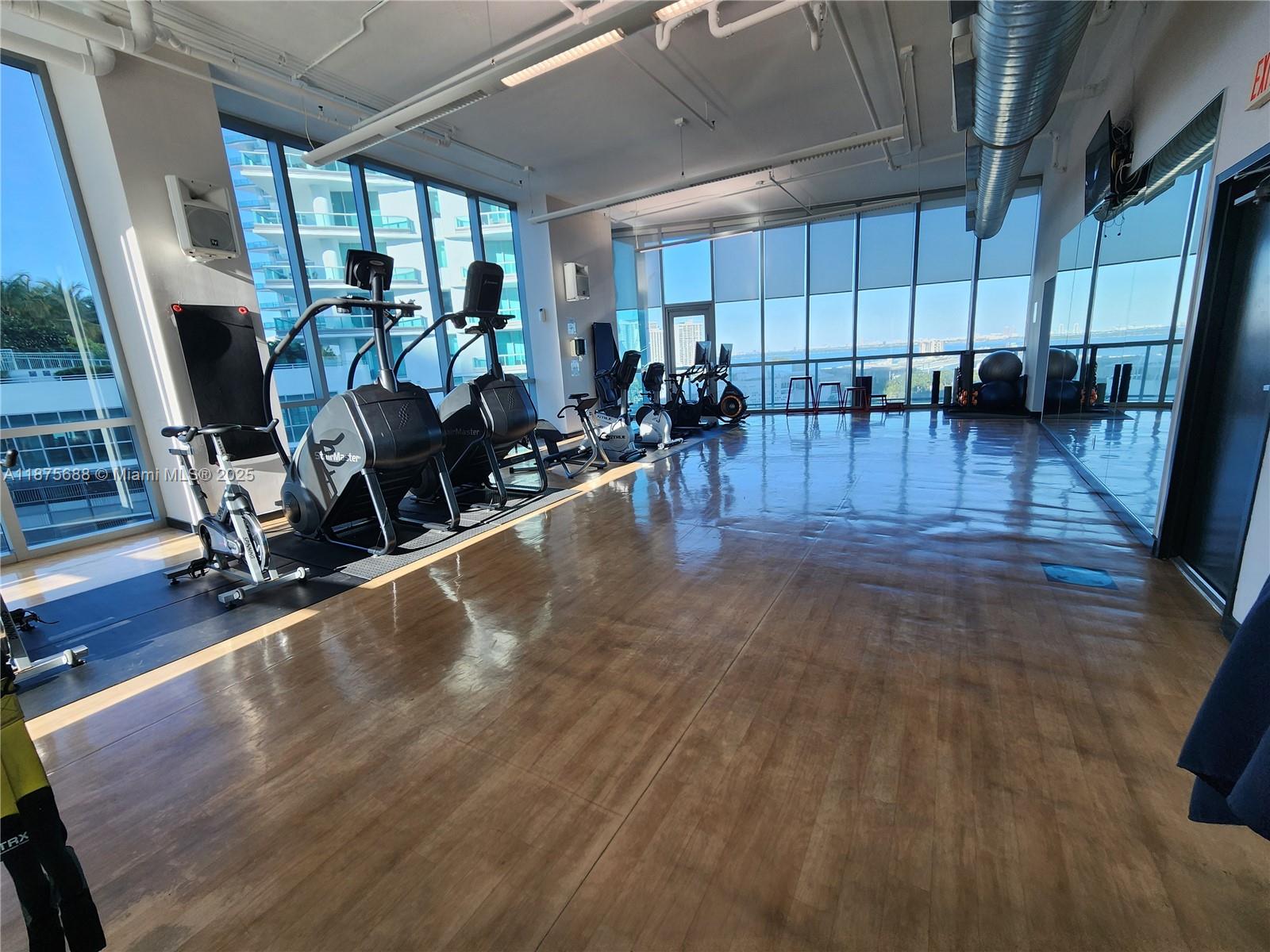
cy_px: 476
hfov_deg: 106.2
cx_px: 635
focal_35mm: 13
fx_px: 477
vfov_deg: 89.9
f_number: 2.2
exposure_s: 1/255
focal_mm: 2.2
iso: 50
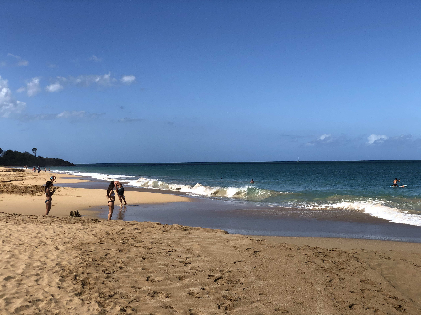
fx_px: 632
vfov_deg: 28.0
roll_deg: +1.5
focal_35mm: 52
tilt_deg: +0.1
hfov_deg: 36.8
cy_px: 158
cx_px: 210
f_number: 2.4
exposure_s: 1/1779
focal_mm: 6
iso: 16
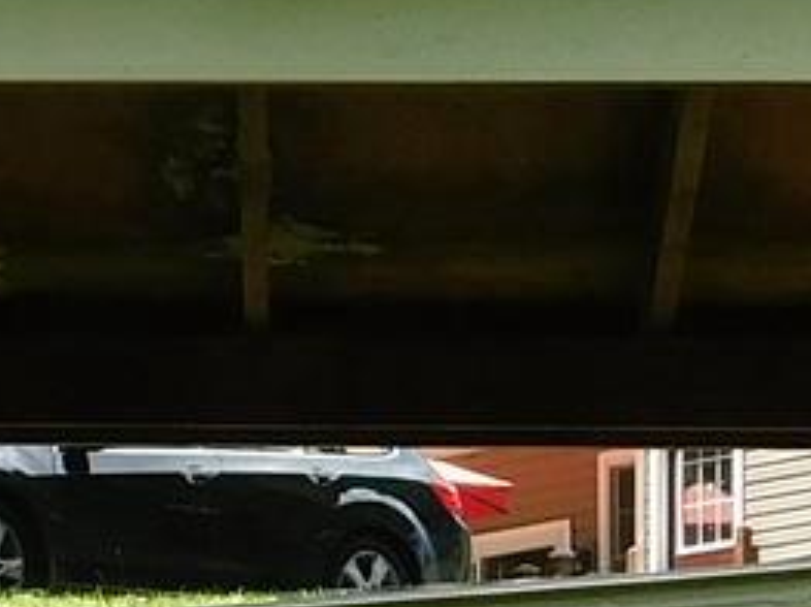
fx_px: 8239
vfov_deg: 4.2
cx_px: 396
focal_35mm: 352
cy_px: 703
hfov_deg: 5.6
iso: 125
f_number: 3.7
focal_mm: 8
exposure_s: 1/320
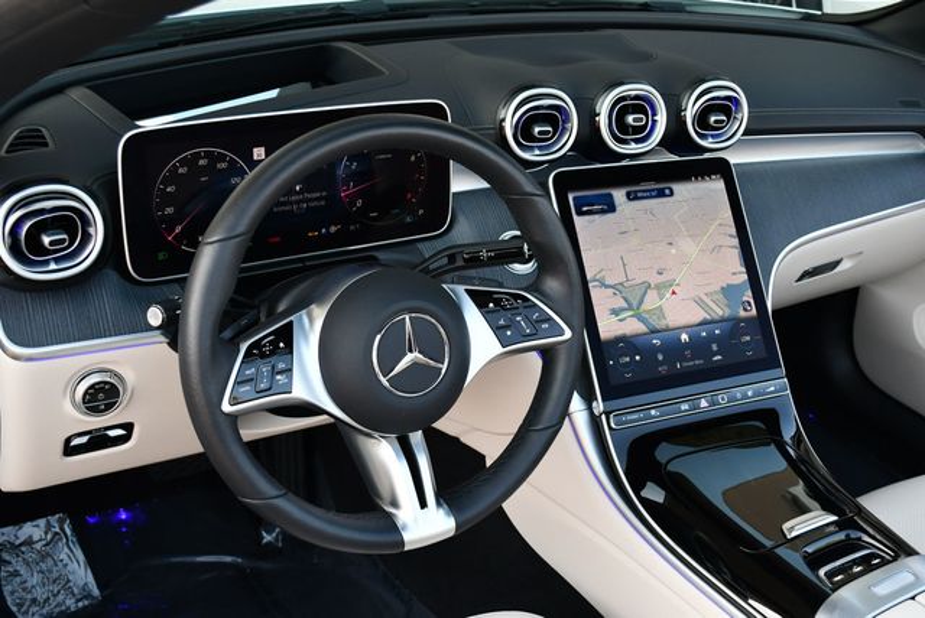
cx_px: 462
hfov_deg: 44.5
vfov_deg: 30.6
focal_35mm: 44
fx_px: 1132
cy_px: 309
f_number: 4.5
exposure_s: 1/250
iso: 400
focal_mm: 22
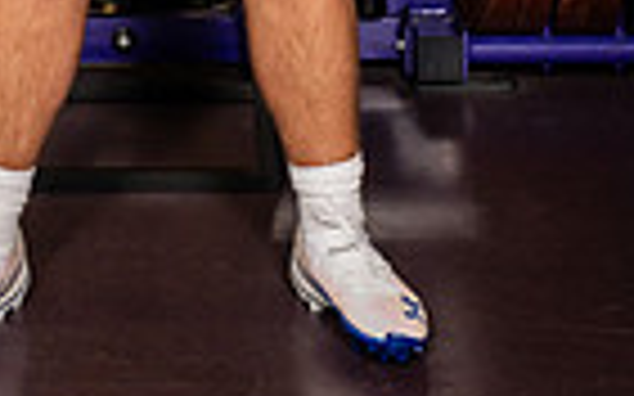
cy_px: -544
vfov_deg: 7.8
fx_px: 2694
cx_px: 157
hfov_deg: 13.4
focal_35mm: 156
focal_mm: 48
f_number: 7.1
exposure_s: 1/320
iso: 800
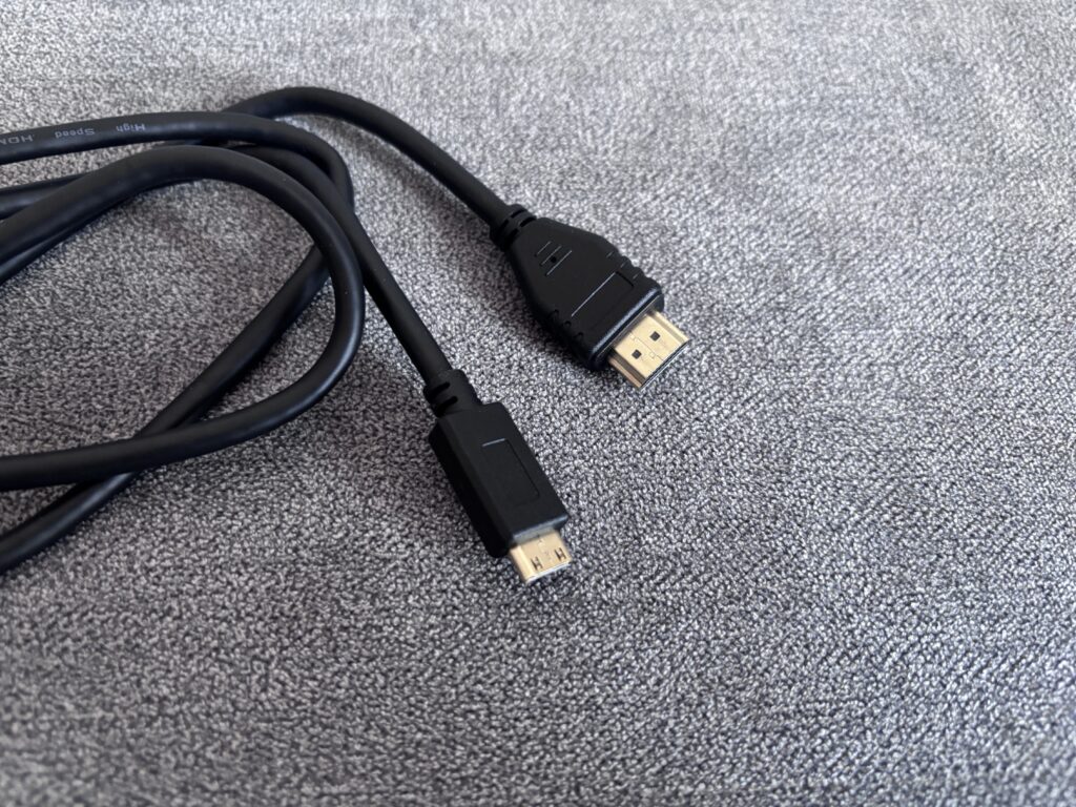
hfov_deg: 67.3
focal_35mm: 26
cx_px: 538
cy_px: 404
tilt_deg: -58.1
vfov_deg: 53.1
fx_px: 808
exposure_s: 1/52
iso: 500
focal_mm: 5.96
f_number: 1.6
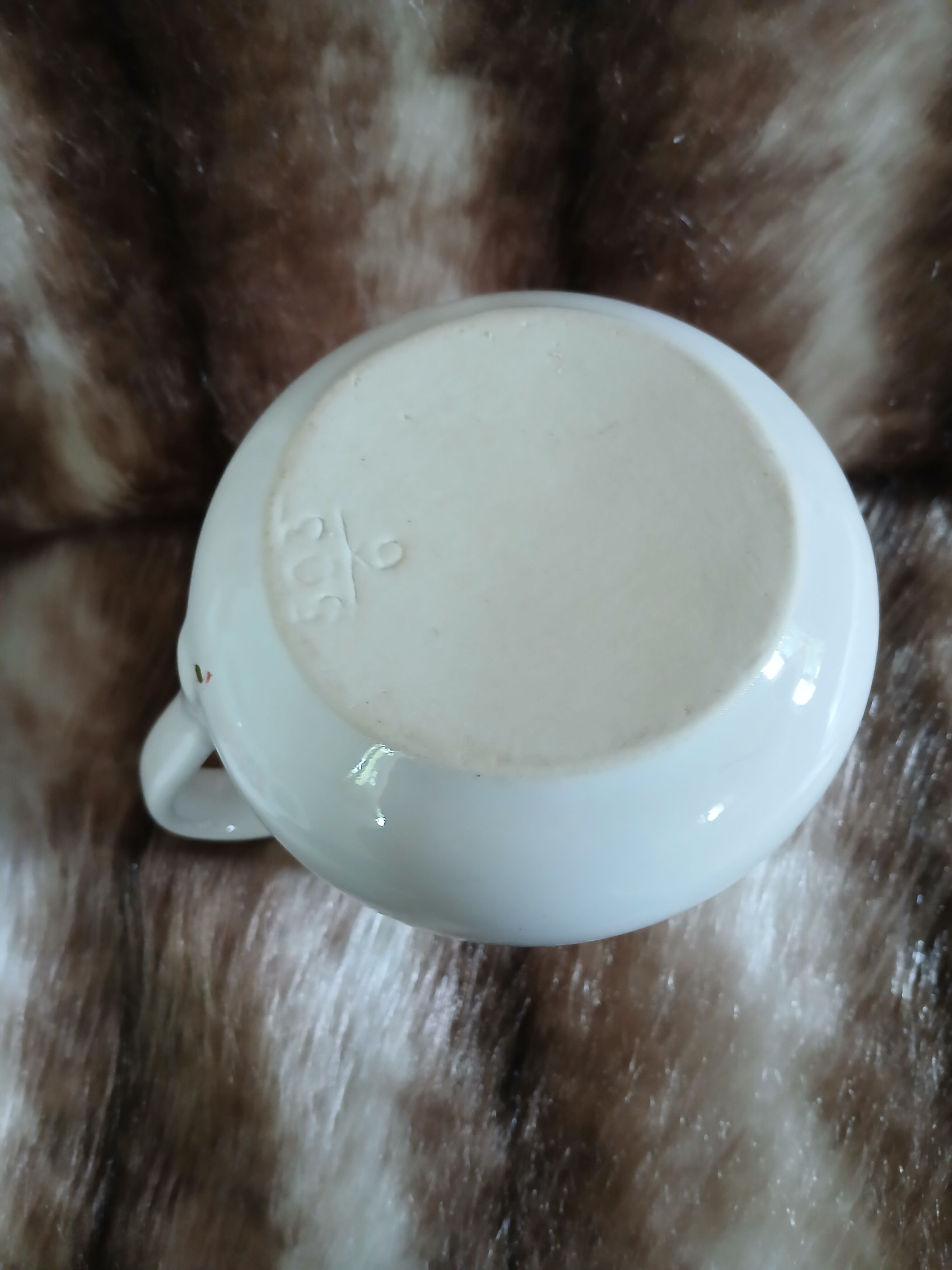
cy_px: 635
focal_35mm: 26
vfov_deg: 67.3
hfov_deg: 53.1
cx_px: 476
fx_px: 953
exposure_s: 1/25
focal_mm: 3.98
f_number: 1.8
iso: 400
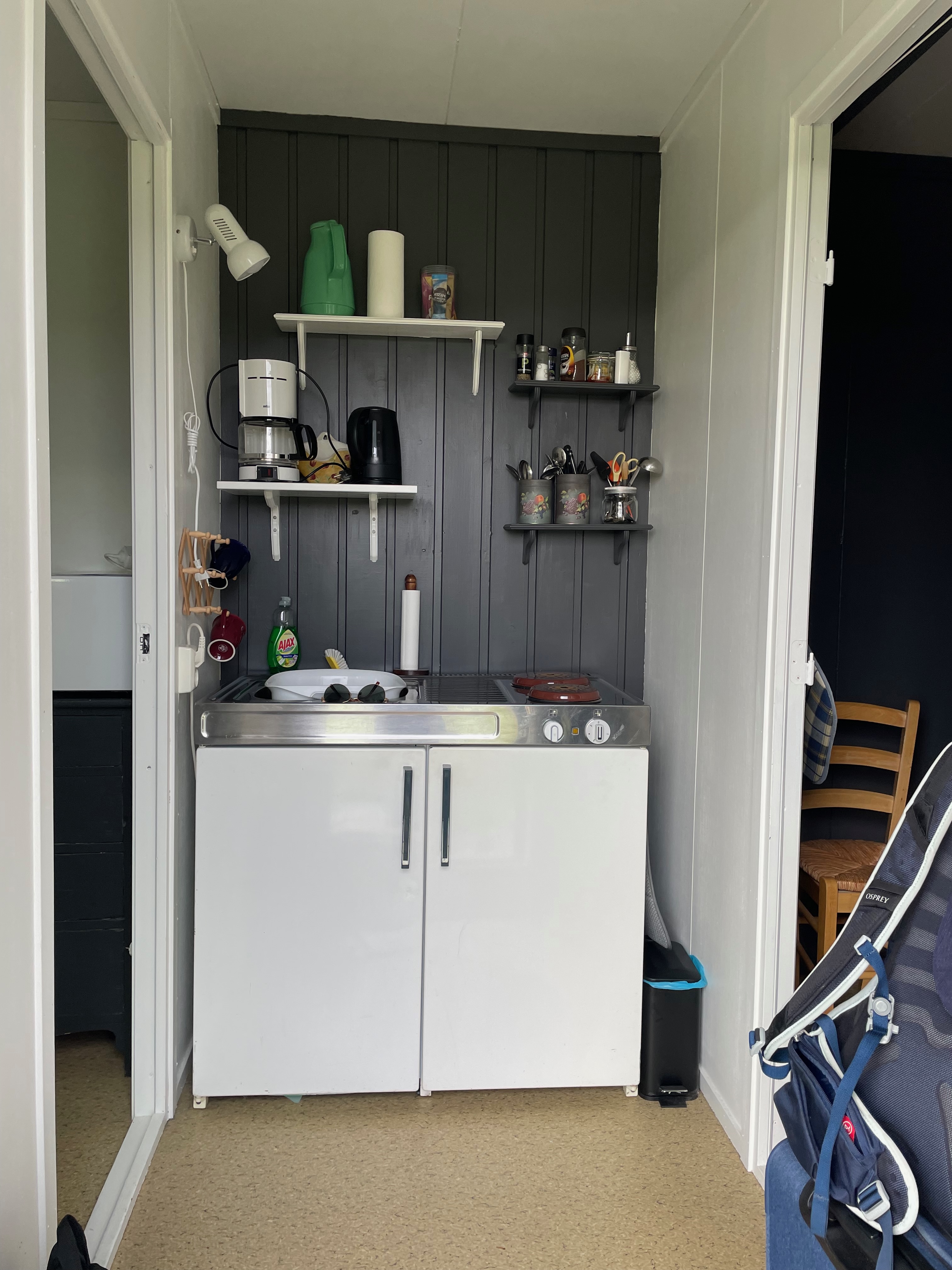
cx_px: 476
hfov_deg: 53.1
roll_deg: -0.4
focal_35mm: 26
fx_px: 953
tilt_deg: -2.0
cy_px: 635
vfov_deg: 67.3
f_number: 1.6
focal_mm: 4.2
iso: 64
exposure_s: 1/121
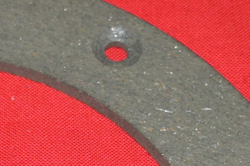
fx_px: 1631
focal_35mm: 235
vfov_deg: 5.7
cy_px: 348
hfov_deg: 8.7
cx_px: -54
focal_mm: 27
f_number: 5
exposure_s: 1/25
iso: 160
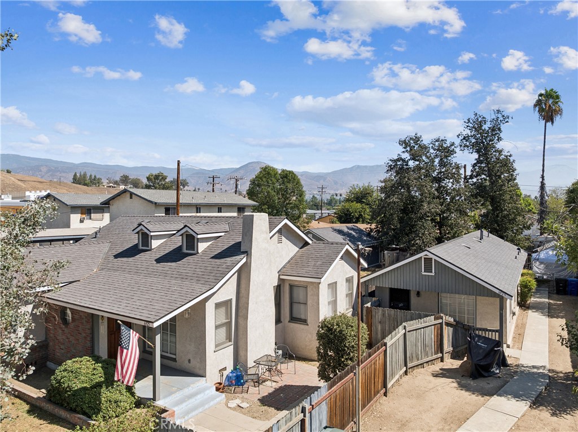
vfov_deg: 56.7
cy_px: 216
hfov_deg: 71.6
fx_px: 400
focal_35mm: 24
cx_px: 289
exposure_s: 1/60
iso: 100
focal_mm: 12.3
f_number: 2.8
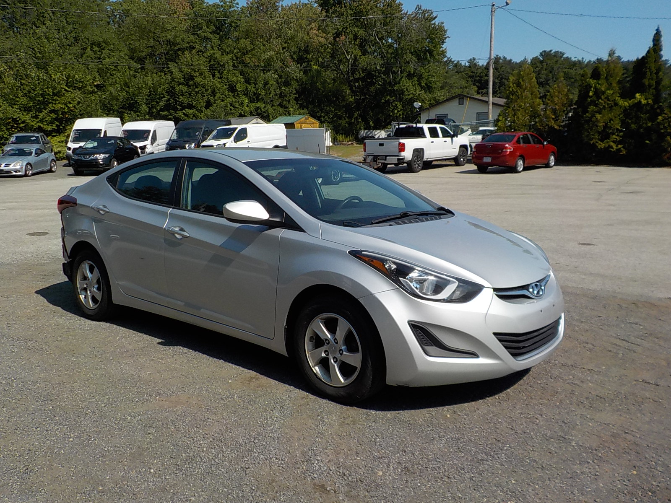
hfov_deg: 60.0
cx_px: 336
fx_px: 582
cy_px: 252
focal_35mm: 30
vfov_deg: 46.8
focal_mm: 4.1
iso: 125
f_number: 3.3
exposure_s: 1/2000
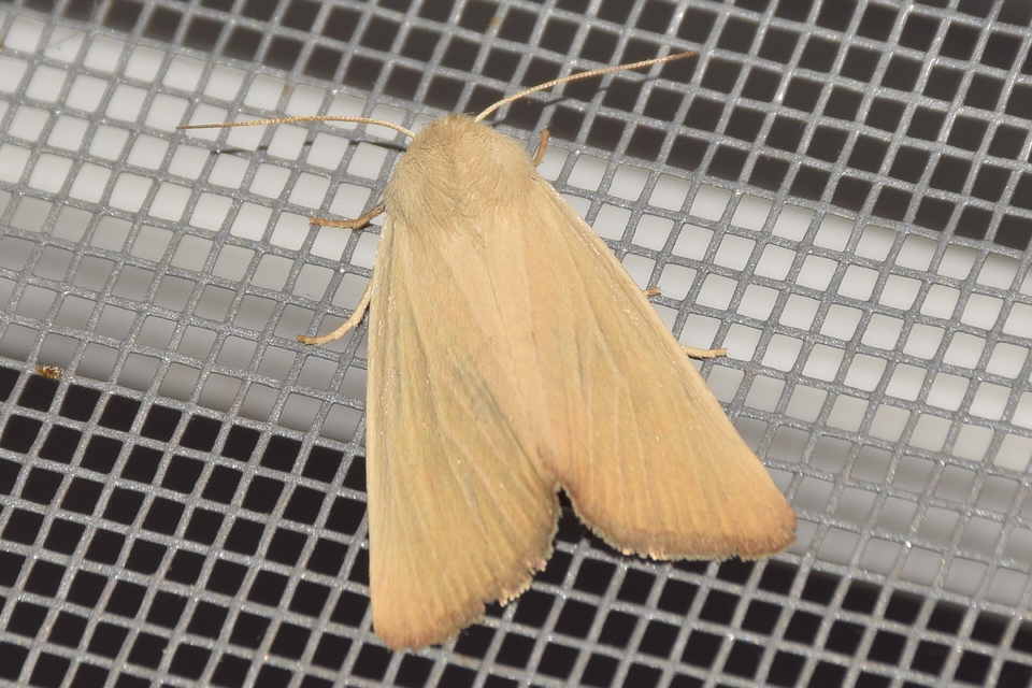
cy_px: 344
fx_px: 6020
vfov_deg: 6.5
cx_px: 516
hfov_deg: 9.8
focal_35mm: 210
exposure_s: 1/160
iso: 100
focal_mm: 140
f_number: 13
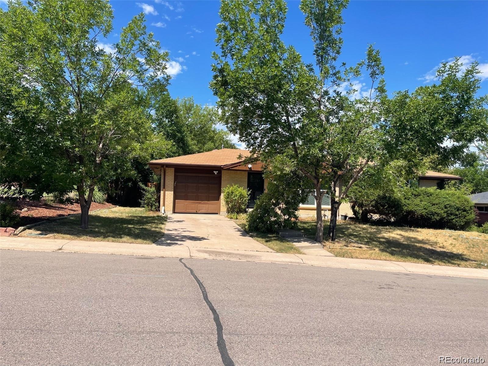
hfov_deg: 67.3
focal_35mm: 26
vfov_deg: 53.1
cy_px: 183
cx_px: 244
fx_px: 367
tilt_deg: +2.0
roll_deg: -1.9
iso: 32
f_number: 1.6
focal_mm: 5.1
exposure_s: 1/2717
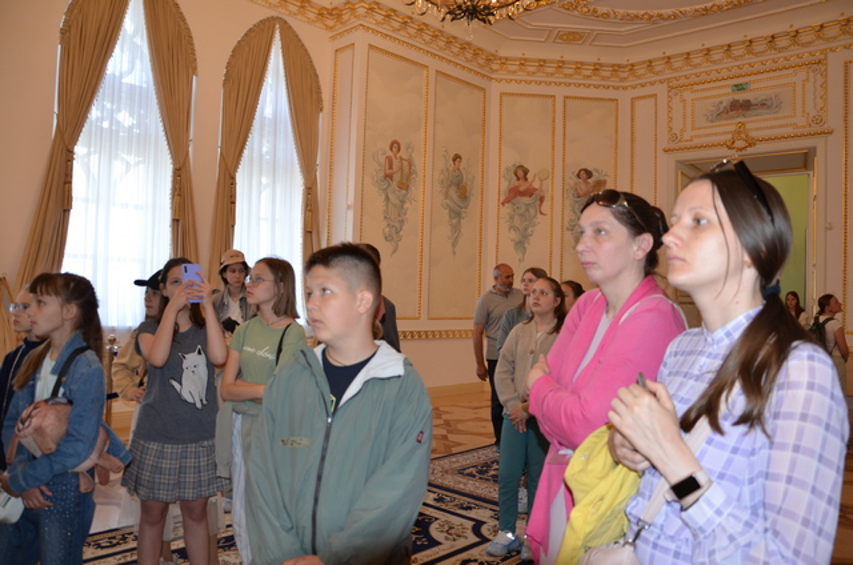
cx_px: 426
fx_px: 638
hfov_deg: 67.5
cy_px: 282
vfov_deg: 47.7
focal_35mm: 27
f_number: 3.5
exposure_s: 1/100
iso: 400
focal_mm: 18
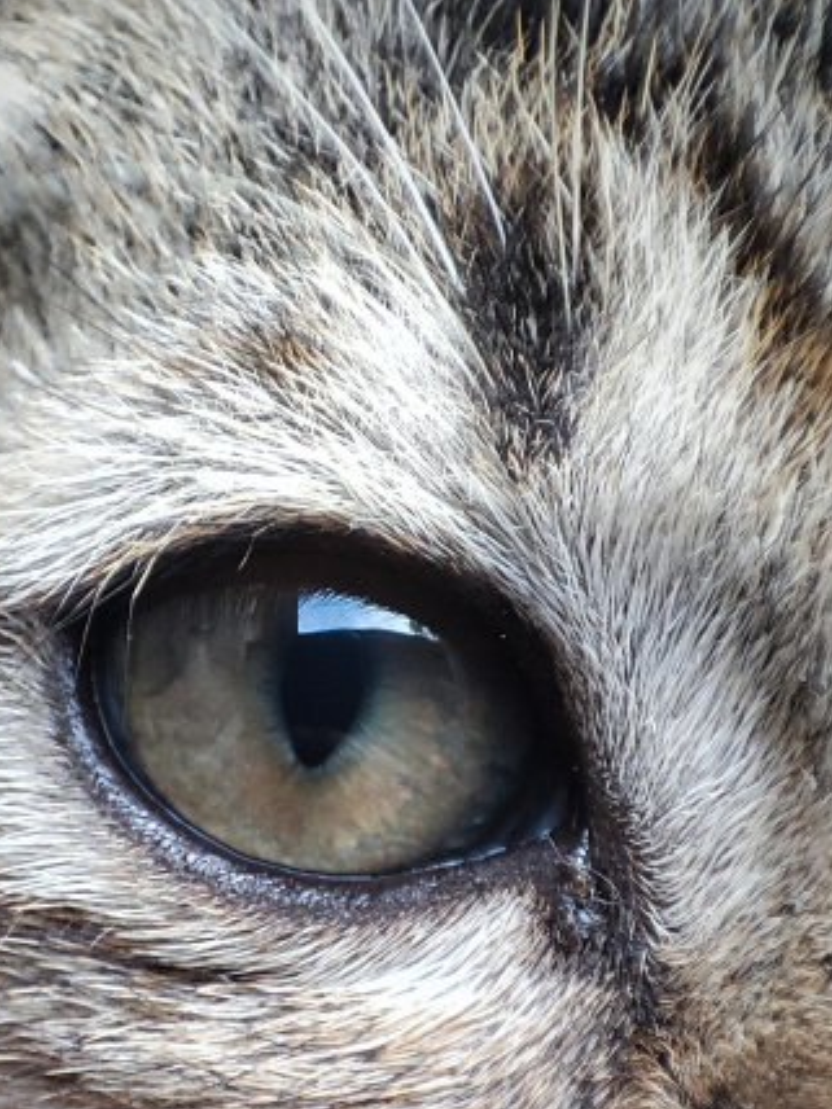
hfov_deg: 21.0
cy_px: 707
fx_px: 2243
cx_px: 312
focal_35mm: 70
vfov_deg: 27.7
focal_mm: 4.1
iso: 182
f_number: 2.4
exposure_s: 1/60
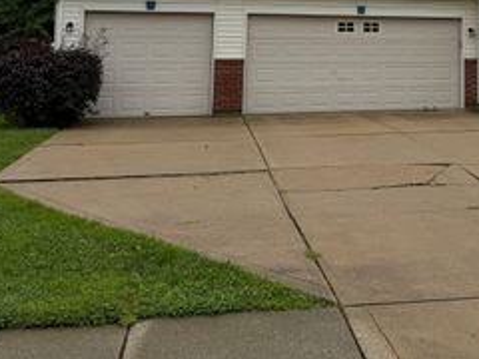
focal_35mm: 50
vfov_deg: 27.2
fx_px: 692
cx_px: 421
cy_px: -13
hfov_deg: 36.1
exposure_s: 1/3425
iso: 80
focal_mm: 6.76
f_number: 1.78
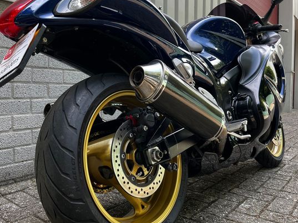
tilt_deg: -3.2
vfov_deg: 45.4
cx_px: 133
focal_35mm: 31
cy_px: 103
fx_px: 267
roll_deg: -0.1
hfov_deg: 58.2
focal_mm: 5.1
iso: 40
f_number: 1.6
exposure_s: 1/121
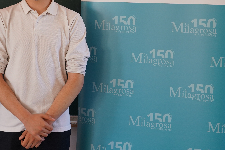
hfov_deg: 24.3
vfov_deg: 16.4
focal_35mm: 83
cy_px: 38
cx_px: 66
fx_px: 519
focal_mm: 43
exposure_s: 1/160
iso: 1000
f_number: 4.5
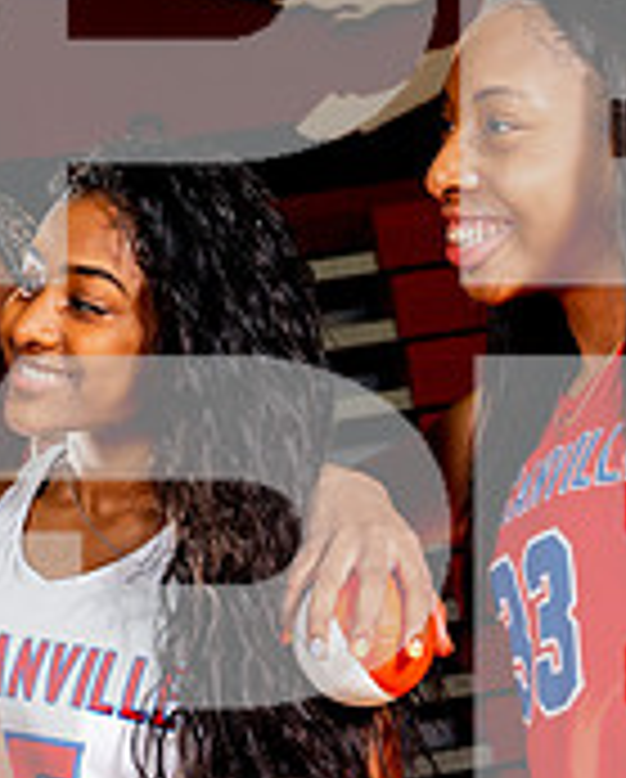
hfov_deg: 13.6
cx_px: -153
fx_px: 2541
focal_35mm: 110
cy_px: 596
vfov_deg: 17.3
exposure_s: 1/125
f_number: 5.6
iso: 100
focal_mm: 35
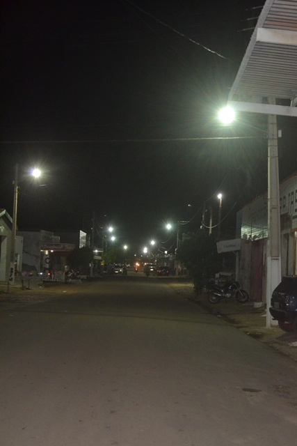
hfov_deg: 22.6
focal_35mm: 60
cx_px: 148
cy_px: 223
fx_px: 742
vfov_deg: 33.4
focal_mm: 40
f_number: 5.3
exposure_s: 1/60
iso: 2500
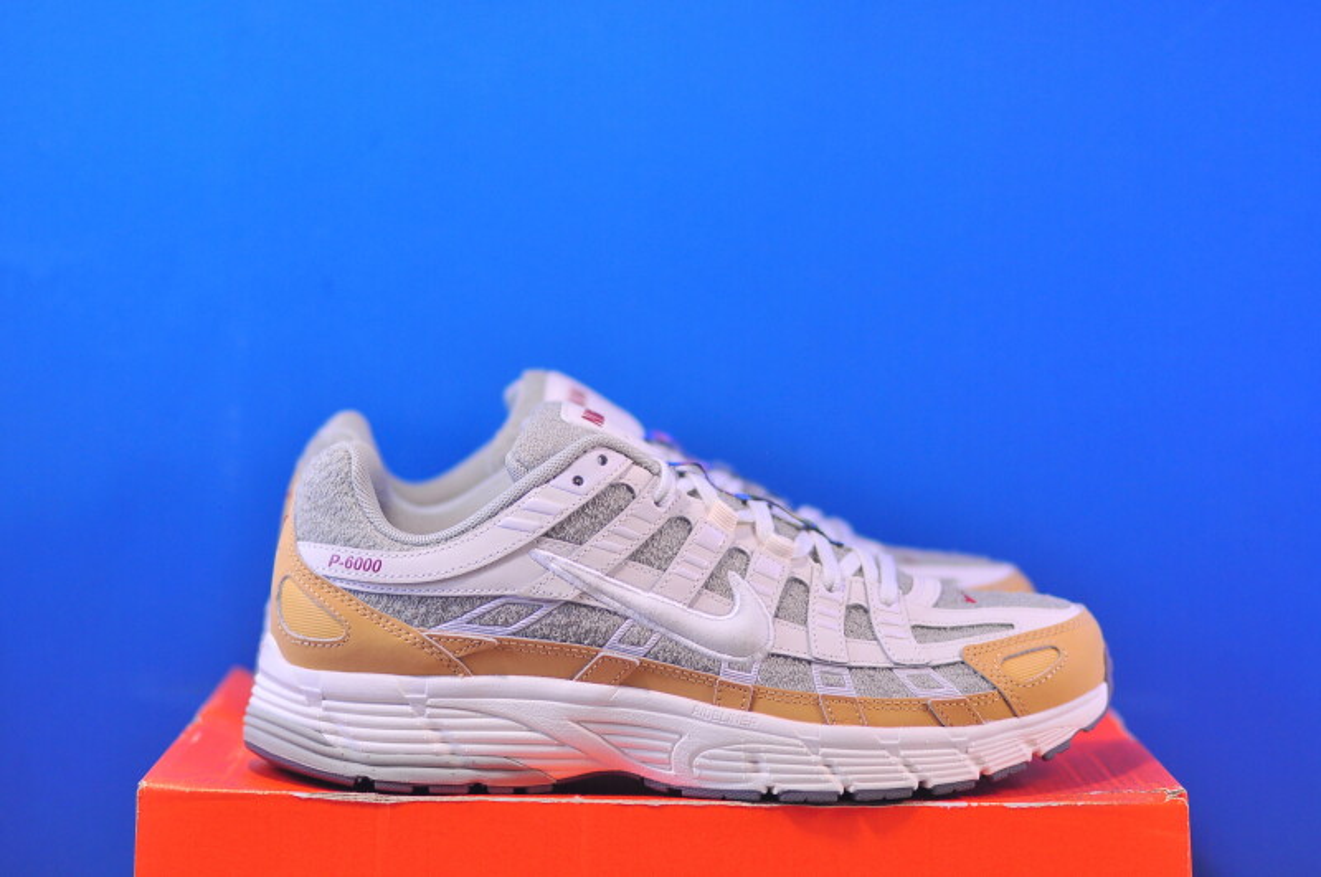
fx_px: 2748
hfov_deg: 27.0
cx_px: 660
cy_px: 438
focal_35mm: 75
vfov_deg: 18.1
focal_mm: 50
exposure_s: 1/320
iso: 250
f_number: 2.2
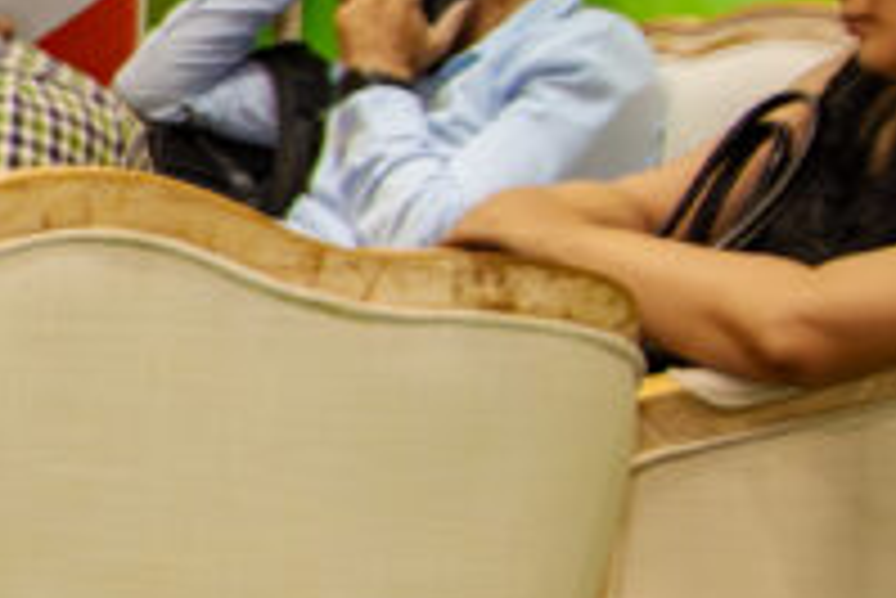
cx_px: -1301
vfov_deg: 7.4
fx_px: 4608
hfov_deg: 9.7
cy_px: 36
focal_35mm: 185
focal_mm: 24
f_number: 4
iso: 1000
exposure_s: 1/200
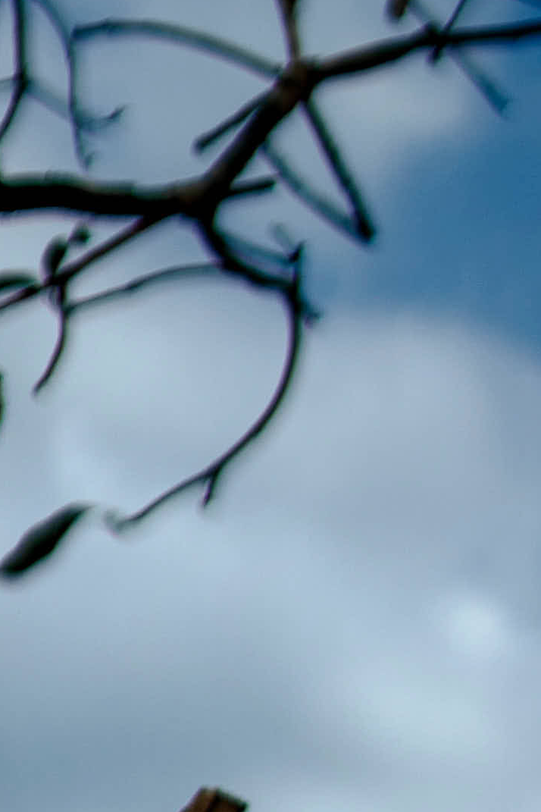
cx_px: 337
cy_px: 2088
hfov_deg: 7.0
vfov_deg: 9.2
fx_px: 4418
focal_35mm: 196
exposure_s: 1/6400
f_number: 1.4
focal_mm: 35
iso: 100
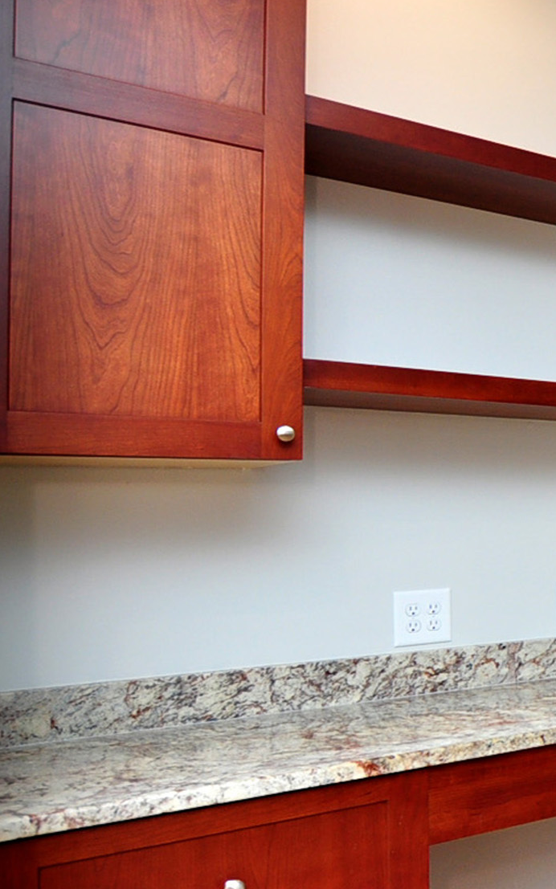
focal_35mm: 40
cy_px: 506
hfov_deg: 22.0
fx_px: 970
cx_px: 965
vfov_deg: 49.1
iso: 320
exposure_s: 1/80
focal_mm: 10
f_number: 3.5
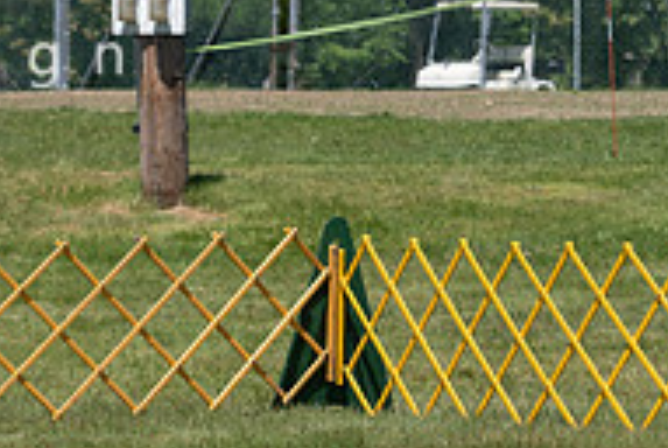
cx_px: -311
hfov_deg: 6.9
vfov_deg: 4.7
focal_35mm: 294
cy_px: 163
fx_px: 5464
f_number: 7.1
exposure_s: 1/1600
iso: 400
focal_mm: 97
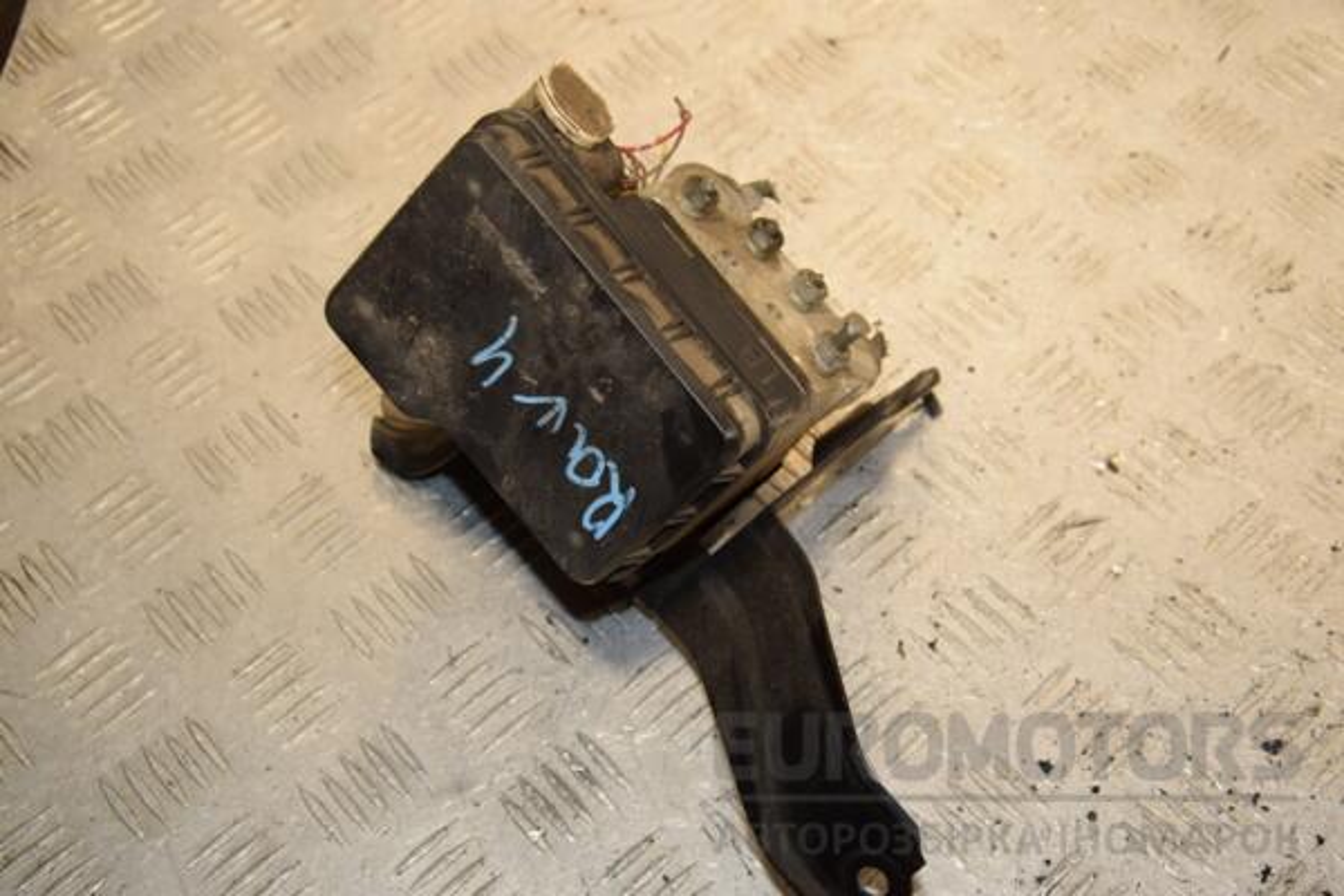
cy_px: 448
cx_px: 672
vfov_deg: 26.5
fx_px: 1904
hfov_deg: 38.9
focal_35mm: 51
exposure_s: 1/200
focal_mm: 34
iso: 800
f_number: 6.3
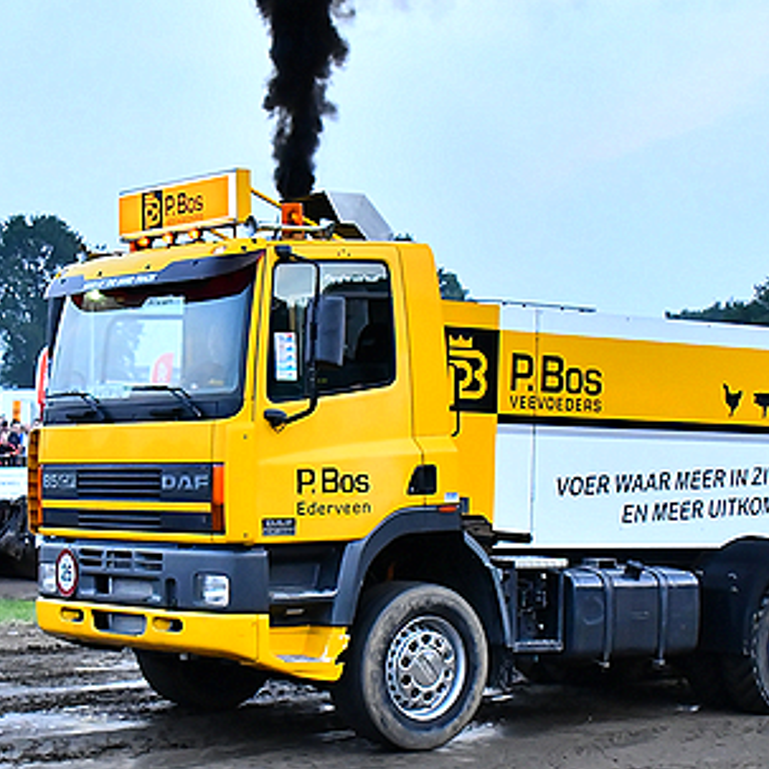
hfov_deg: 20.6
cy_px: 476
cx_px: 297
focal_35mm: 84
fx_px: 2114
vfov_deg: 20.6
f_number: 4
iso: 1600
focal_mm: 25
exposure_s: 1/400
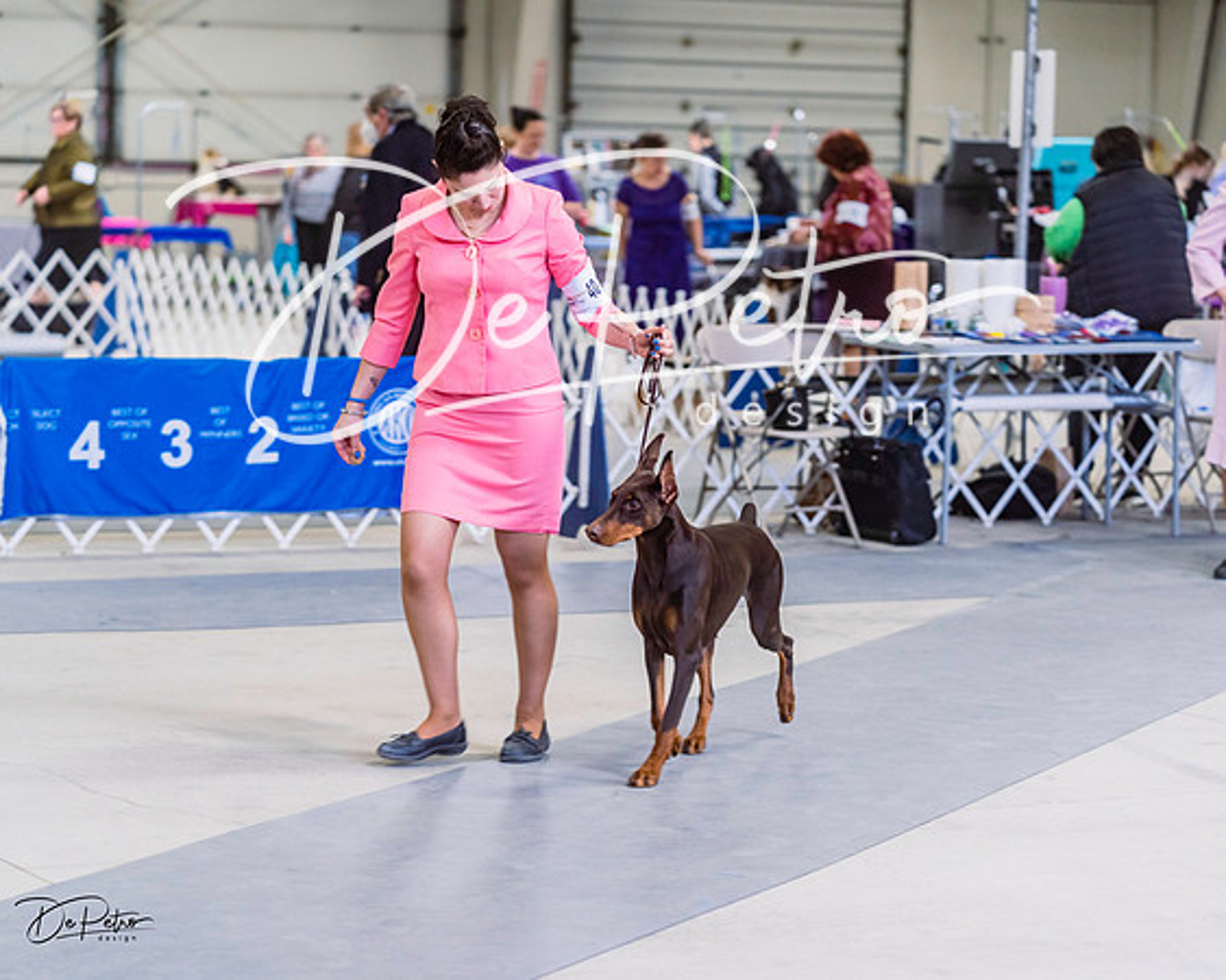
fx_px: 4167
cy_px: 490
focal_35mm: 115
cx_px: 613
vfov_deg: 13.4
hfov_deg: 16.7
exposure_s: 1/160
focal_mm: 102
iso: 1600
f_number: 2.8
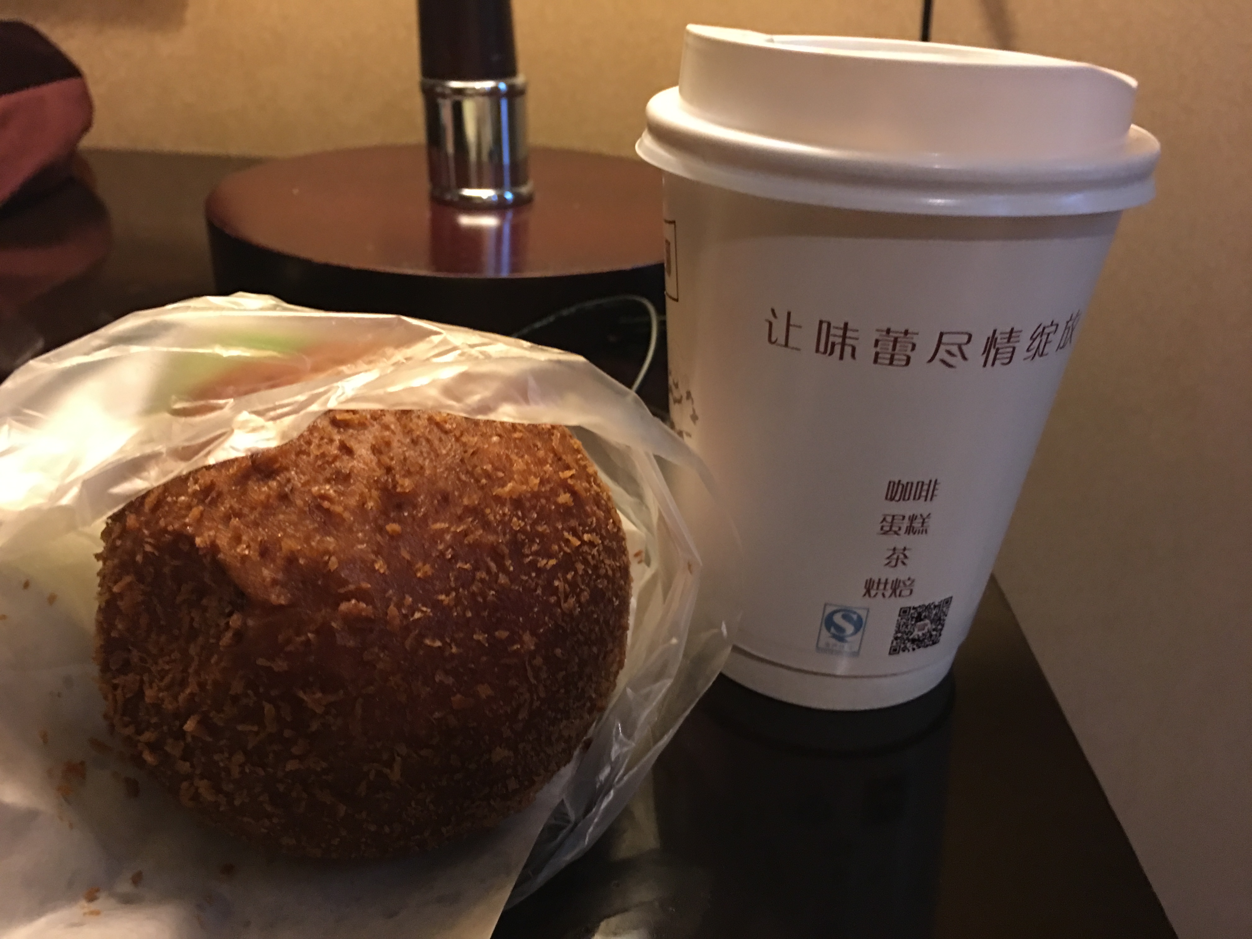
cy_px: 470
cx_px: 626
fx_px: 1049
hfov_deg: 61.7
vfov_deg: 48.2
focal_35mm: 29
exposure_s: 1/8
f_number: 2.2
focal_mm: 4.15
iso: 125
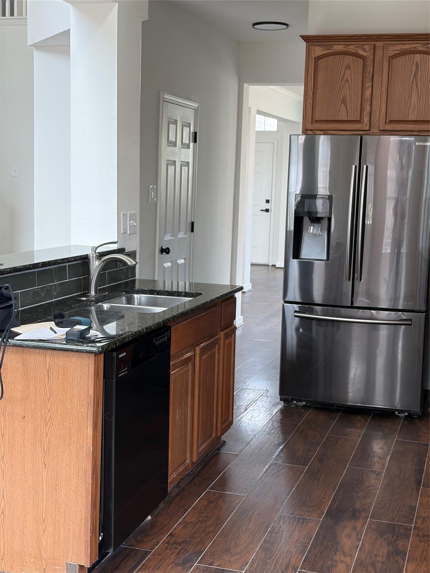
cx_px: 215
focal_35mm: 52
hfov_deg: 28.0
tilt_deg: -6.1
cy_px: 286
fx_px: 861
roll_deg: -1.2
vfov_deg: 36.8
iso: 40
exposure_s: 1/60
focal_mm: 5.96
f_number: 1.6
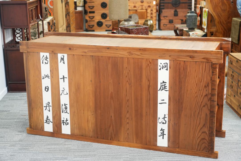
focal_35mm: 54
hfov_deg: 36.9
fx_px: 362
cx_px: 120
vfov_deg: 25.1
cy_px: 80
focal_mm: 54
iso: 2000
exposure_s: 1/60
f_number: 4
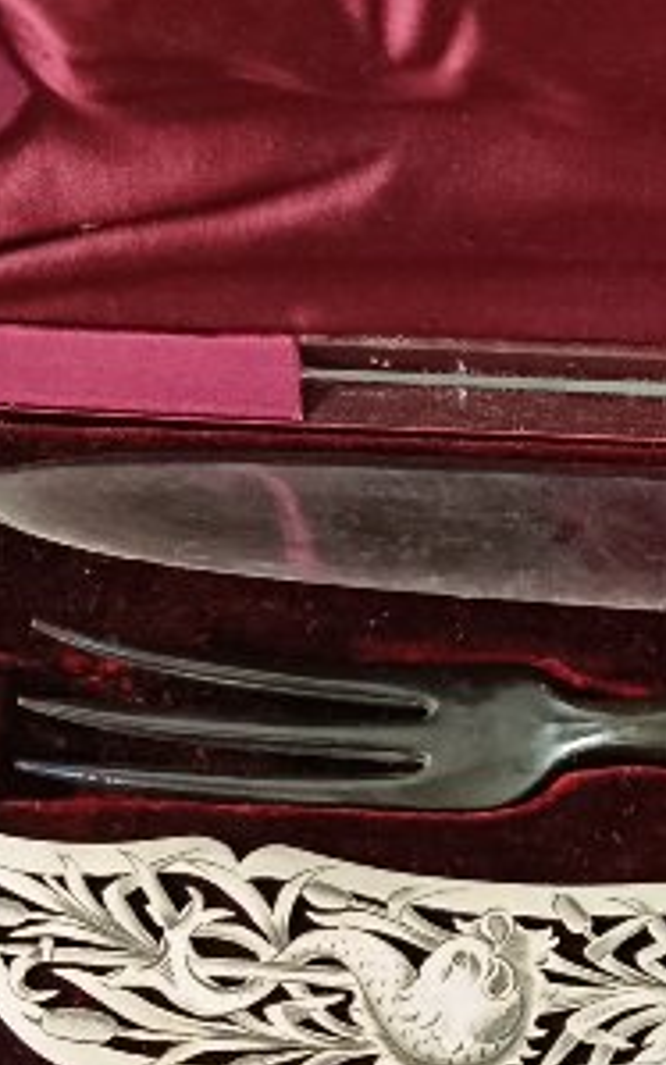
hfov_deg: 12.2
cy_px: 791
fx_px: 2961
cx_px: 994
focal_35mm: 102
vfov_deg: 20.2
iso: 2489
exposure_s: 1/25
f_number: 1.7
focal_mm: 5.24
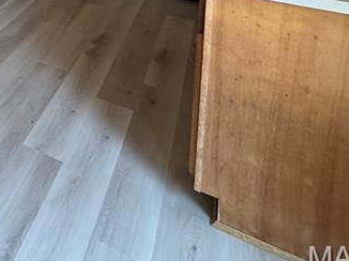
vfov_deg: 25.1
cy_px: -130
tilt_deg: -5.0
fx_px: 443
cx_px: -133
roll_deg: +0.2
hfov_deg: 30.7
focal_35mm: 44
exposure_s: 1/120
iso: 160
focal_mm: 2.22
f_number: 2.2
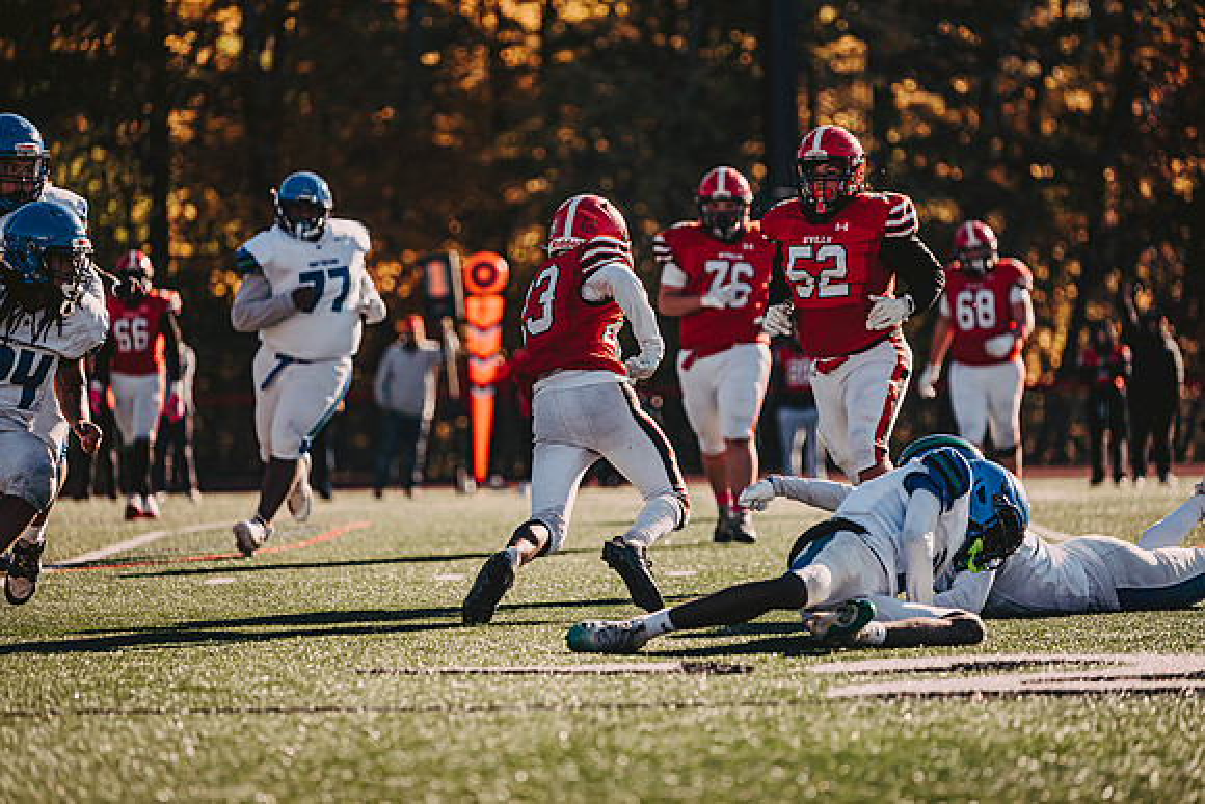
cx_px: 602
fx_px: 5859
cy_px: 402
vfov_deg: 7.9
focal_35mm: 175
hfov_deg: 11.7
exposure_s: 1/2000
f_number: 3.2
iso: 250
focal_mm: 175
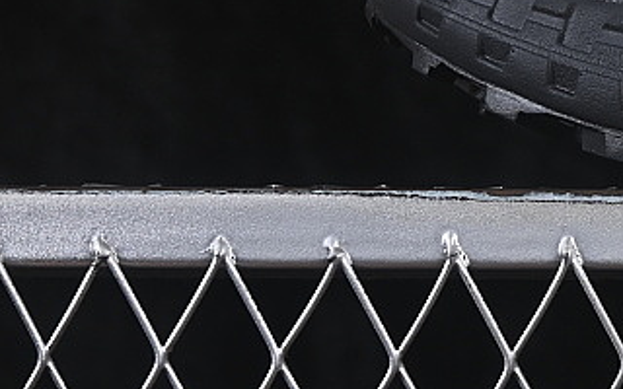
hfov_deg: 7.9
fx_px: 4381
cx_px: 1036
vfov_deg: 5.0
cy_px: -245
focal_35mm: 258
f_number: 7.1
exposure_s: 1/60
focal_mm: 50
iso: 160
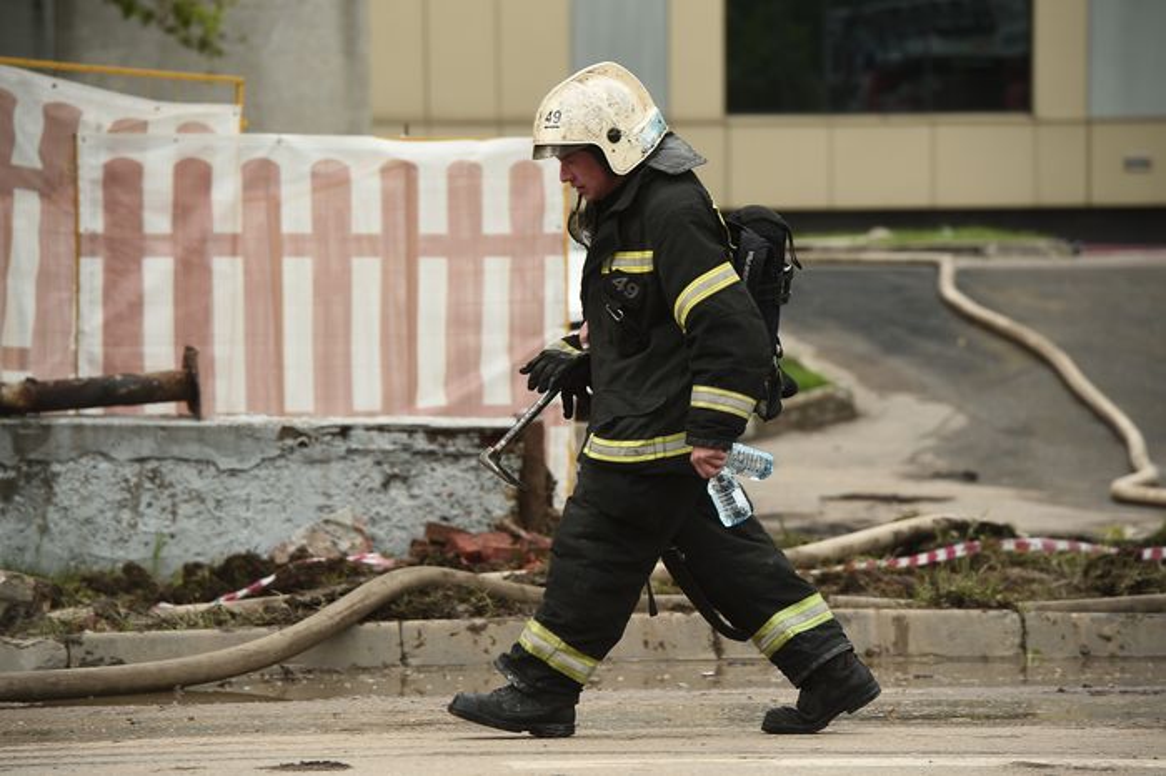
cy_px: 388
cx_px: 583
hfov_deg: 10.3
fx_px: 6474
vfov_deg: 6.9
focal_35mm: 200
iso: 400
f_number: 5.6
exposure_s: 1/200
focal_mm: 200
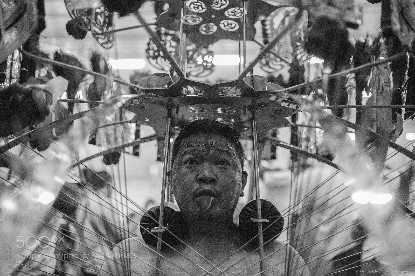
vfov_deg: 37.8
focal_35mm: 35
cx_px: 208
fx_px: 403
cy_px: 138
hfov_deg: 54.5
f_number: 1.4
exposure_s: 1/640
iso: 6400
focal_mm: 35
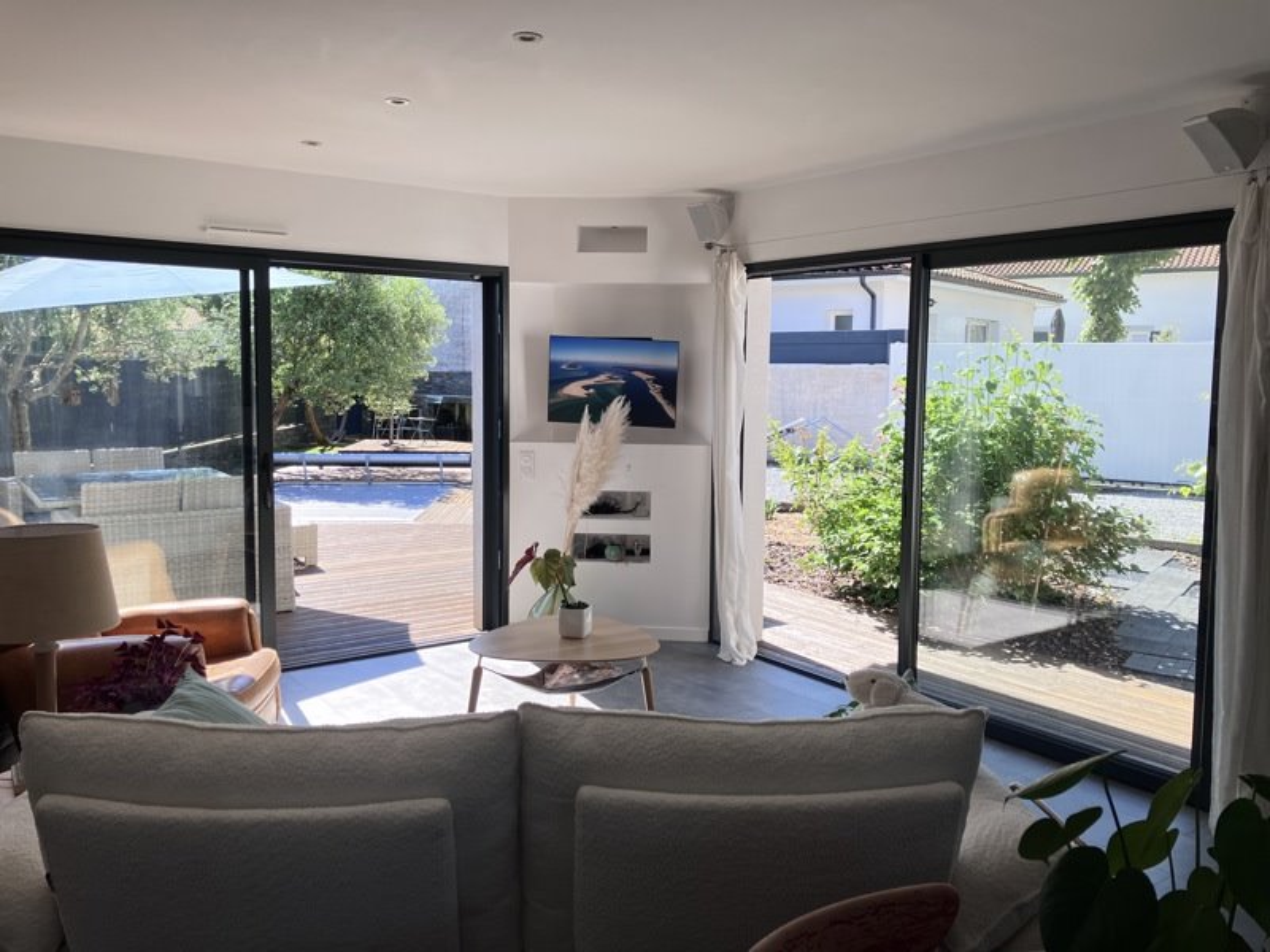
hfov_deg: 63.4
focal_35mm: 28
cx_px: 635
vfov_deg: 49.7
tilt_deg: -4.1
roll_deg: +0.2
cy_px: 476
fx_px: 1027
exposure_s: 1/415
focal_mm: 3.99
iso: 32
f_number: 1.8
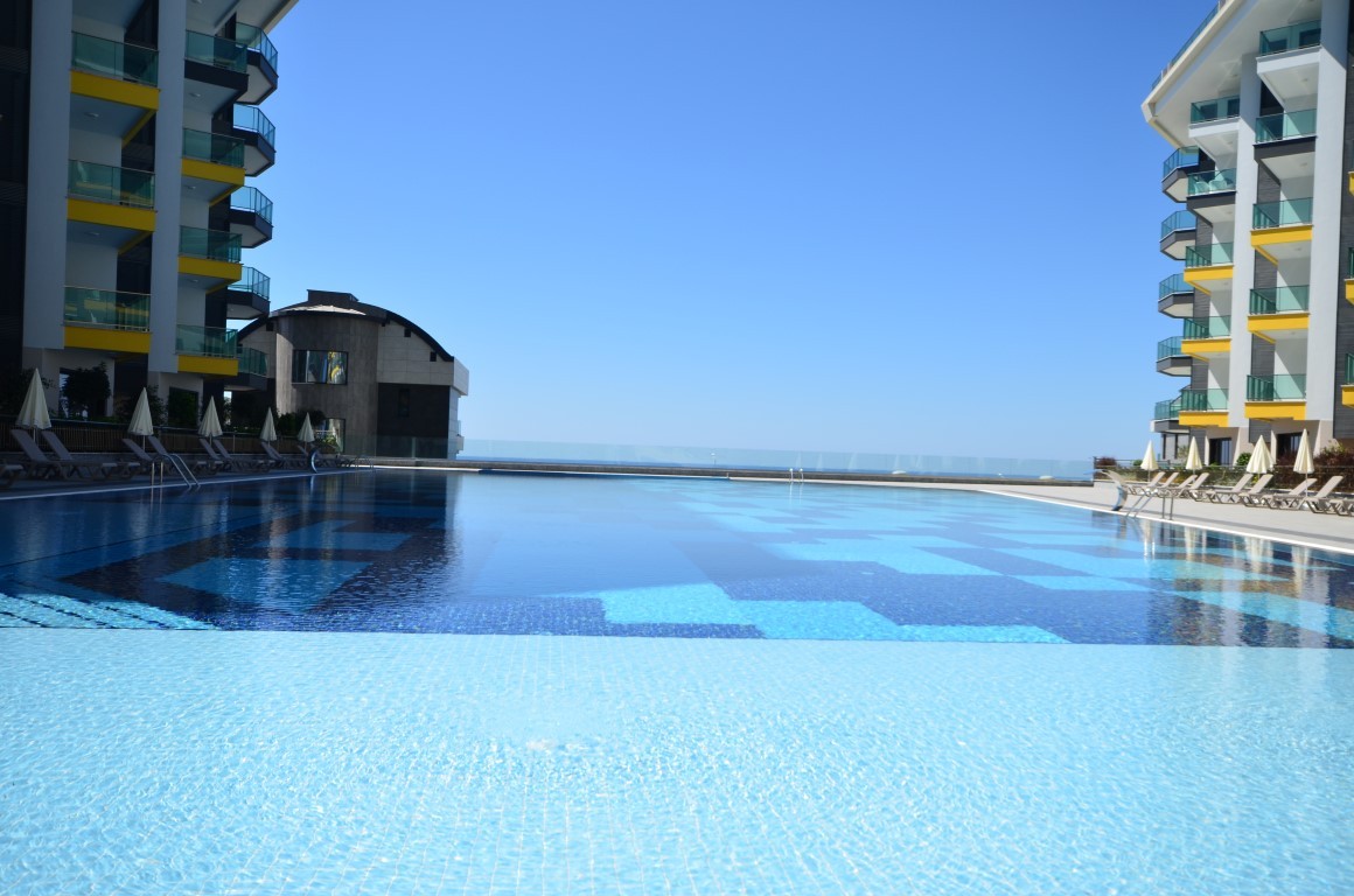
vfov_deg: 43.4
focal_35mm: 30
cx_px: 677
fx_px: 1126
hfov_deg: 62.0
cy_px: 448
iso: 200
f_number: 10
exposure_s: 1/320
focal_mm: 20
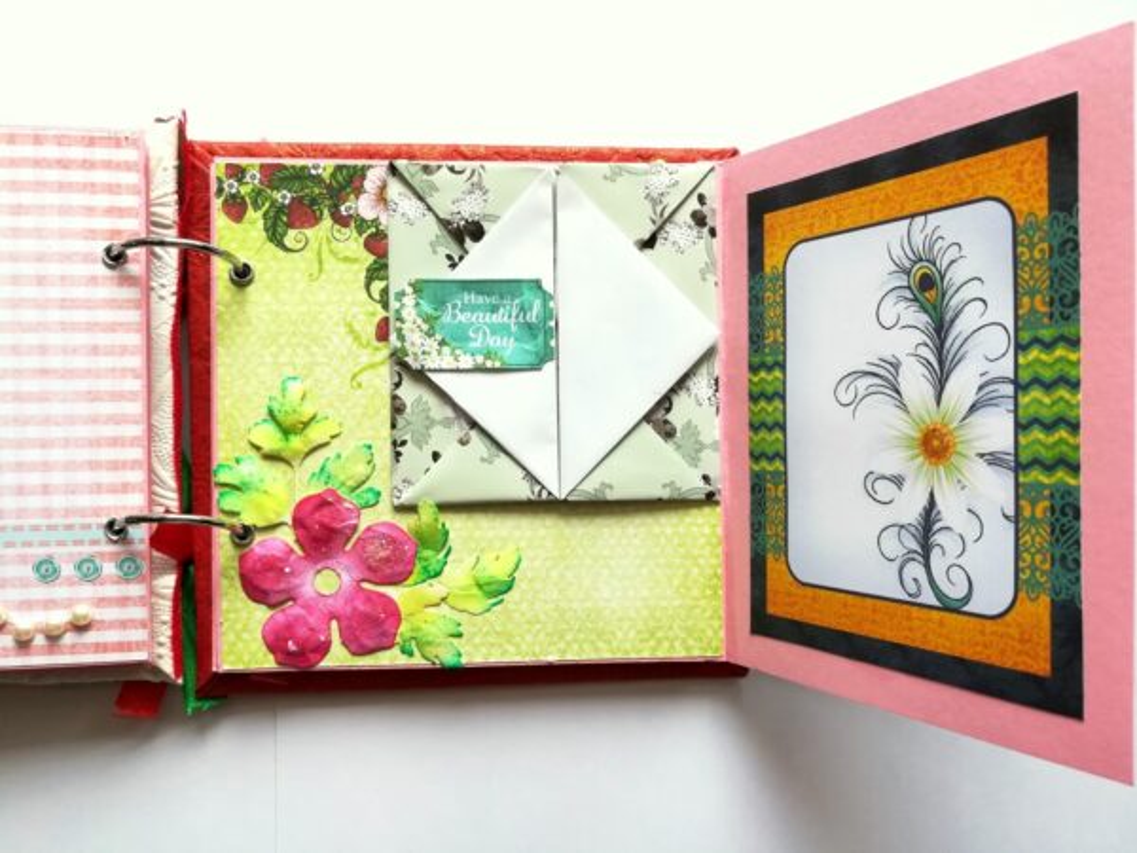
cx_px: 568
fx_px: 854
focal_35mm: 26
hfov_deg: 67.3
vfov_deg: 53.1
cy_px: 426
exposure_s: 1/120
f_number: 2.2
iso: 100
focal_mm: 3.83
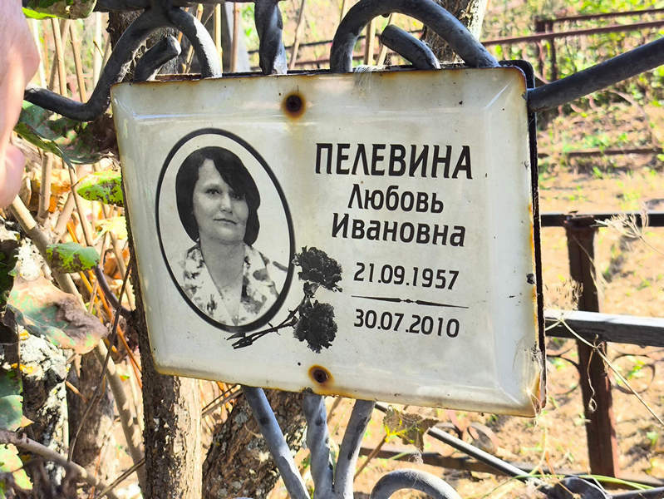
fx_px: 960
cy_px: 250
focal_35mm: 50
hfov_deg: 38.2
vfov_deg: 29.1
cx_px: 332
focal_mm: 4.71
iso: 50
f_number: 1.7
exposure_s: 1/341
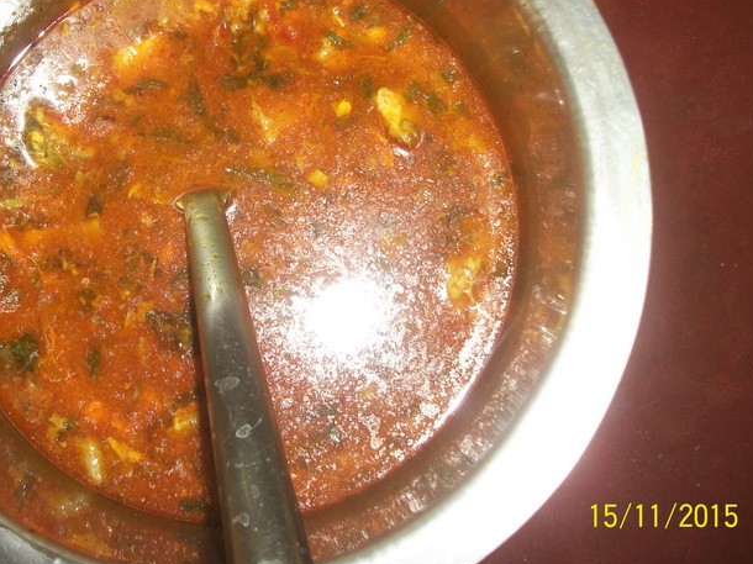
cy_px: 228
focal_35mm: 42
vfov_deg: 34.2
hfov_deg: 44.5
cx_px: 295
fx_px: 913
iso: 80
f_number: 2.9
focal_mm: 5.7
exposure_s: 1/30
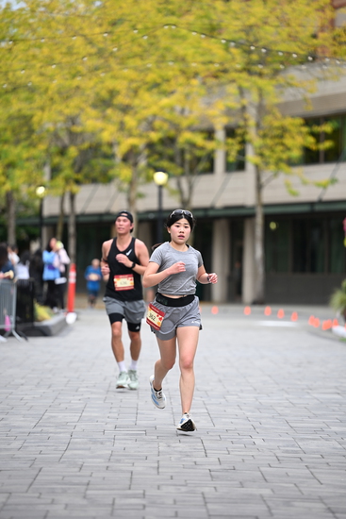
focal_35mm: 160
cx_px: 173
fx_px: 2305
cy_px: 260
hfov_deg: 8.6
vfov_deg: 12.8
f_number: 2.8
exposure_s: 1/2000
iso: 640
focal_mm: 160
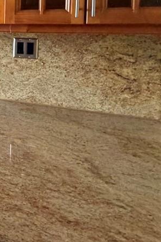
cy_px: 39
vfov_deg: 36.5
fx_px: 349
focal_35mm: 52
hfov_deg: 16.5
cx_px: -193
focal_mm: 2.22
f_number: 2.2
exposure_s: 1/60
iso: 500
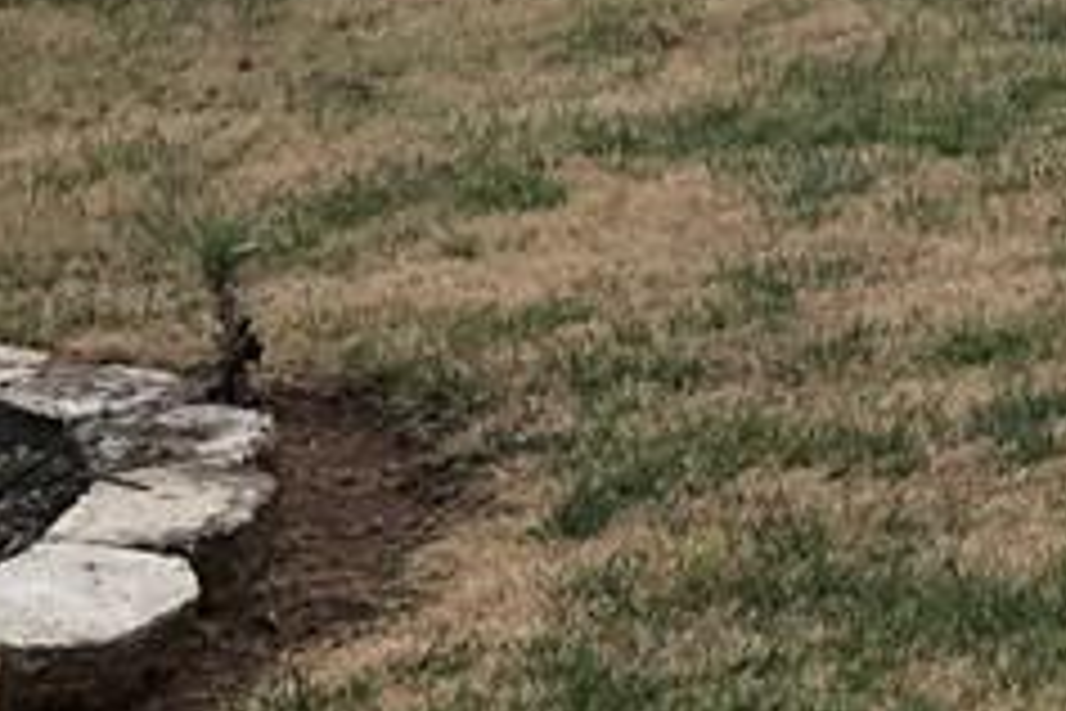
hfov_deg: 14.2
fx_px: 3731
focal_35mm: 126
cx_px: 1966
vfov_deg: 10.1
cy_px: -720
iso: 20
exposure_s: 1/421
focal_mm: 3.99
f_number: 1.8
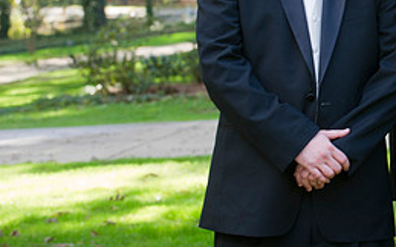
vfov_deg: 5.2
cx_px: 439
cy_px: -8
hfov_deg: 8.3
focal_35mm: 251
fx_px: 2709
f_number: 5.6
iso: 500
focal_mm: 110
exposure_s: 1/100
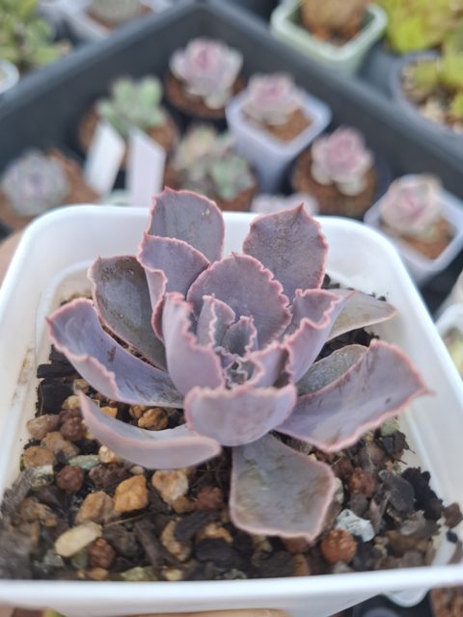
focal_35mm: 23
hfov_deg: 58.9
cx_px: 232
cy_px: 308
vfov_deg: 73.9
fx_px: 410
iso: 80
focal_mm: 5.54
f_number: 1.8
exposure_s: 1/100
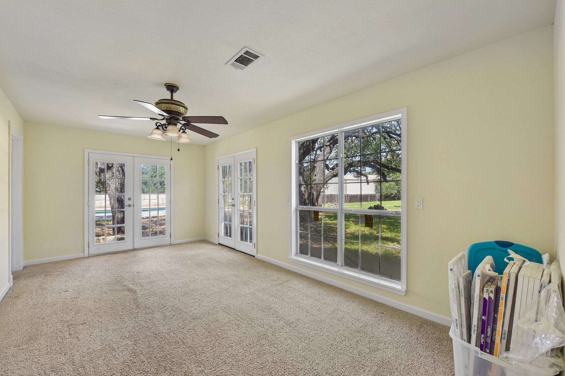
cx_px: 282
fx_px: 220
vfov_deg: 81.2
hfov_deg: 104.3
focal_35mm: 14
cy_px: 188
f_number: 8
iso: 110
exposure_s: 1/15
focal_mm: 14
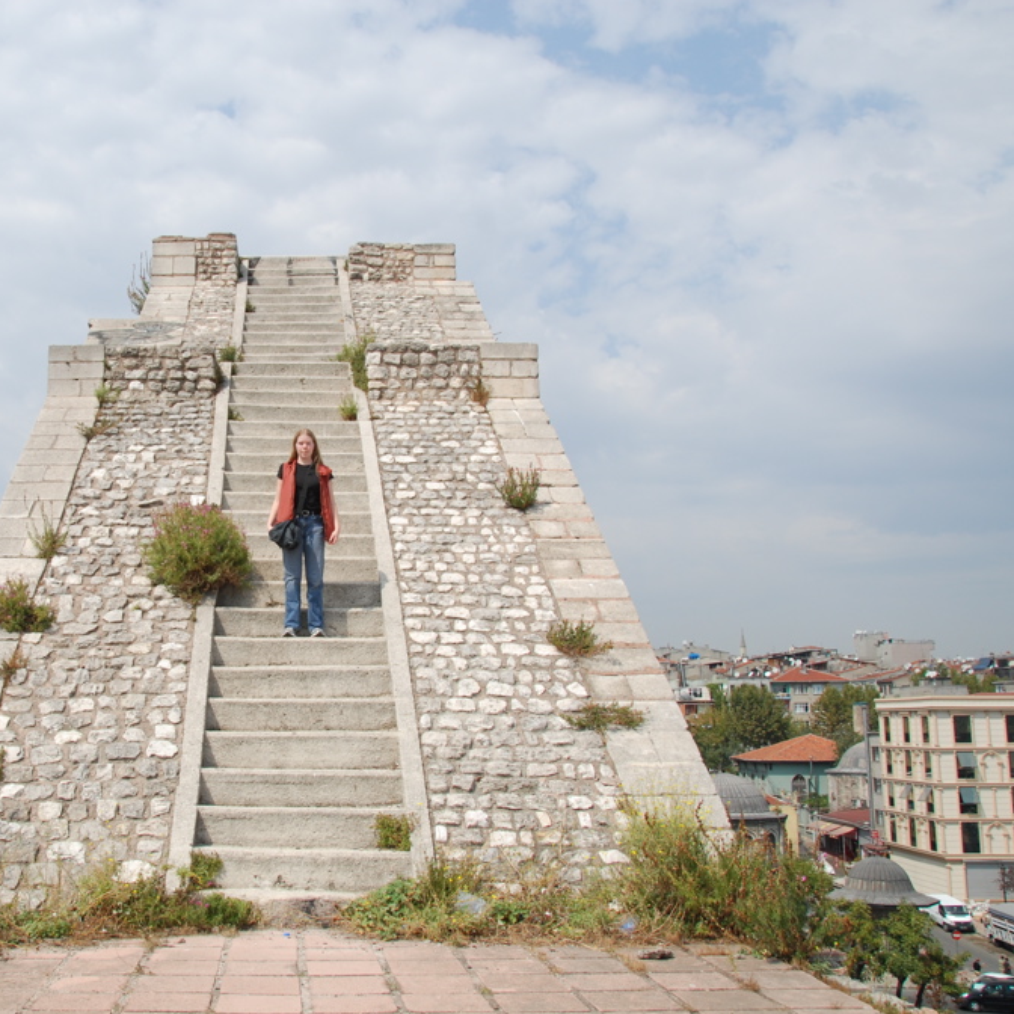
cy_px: 499
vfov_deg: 47.2
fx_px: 1160
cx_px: 280
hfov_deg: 45.9
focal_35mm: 35
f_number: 10
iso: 200
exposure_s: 1/400
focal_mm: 18
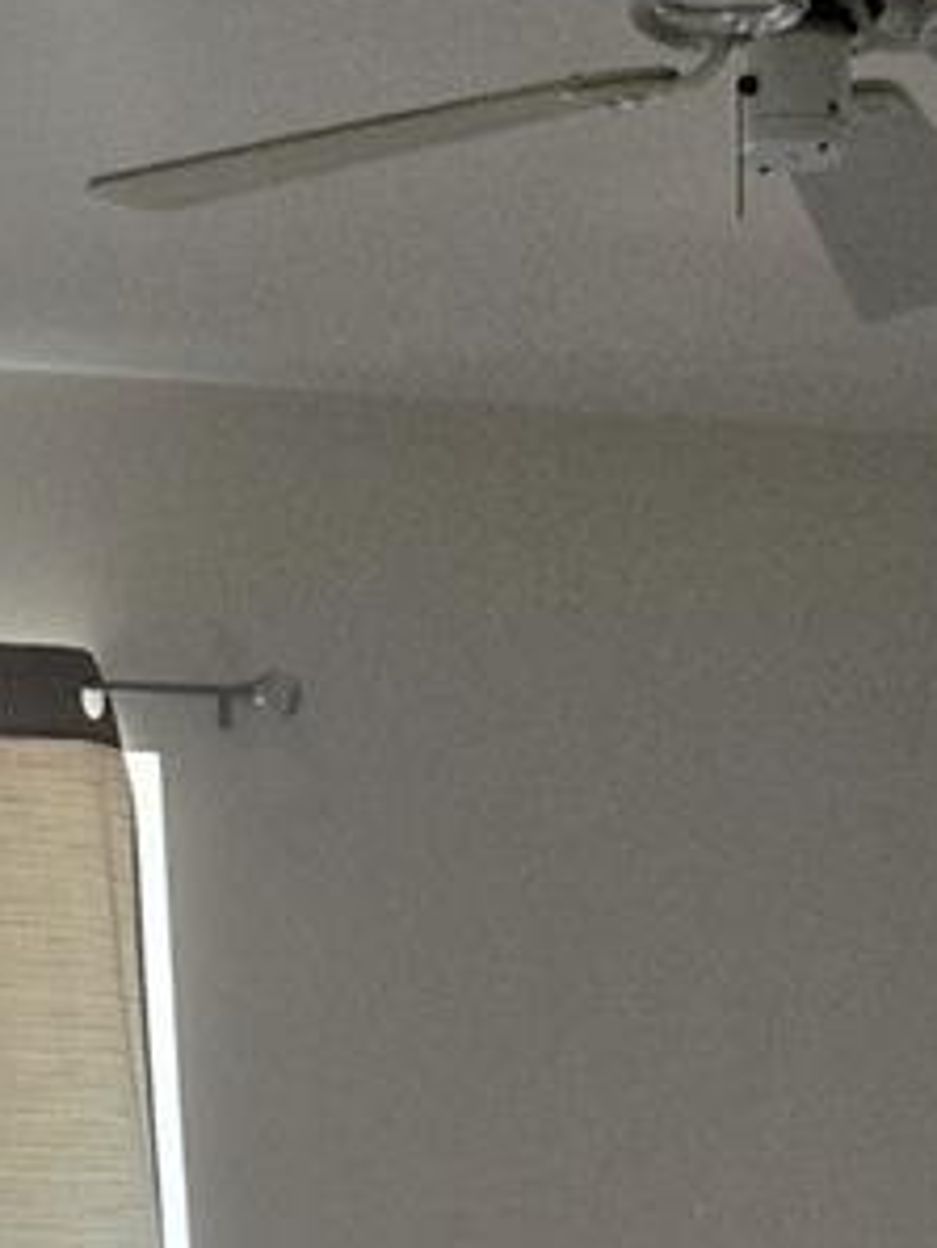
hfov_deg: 15.9
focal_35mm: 93
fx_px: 3354
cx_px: 529
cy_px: 2328
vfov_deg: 16.9
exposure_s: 1/120
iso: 320
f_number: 1.8
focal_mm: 5.4
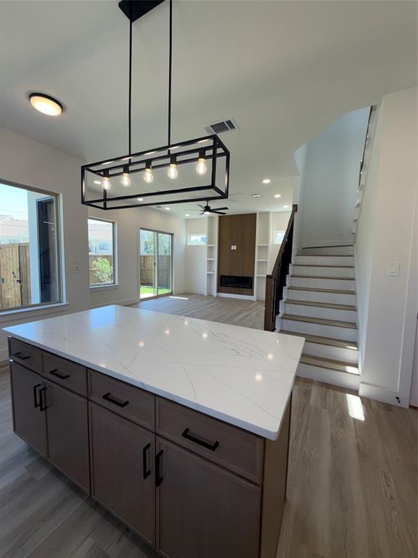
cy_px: 279
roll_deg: -1.3
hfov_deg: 85.7
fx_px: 225
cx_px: 209
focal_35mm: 14
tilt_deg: -4.1
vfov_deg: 102.1
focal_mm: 2.22
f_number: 2.2
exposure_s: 1/122
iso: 16
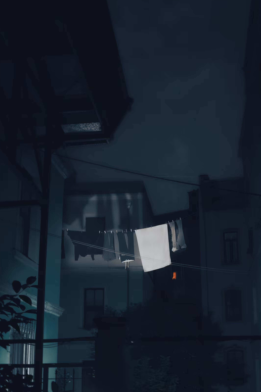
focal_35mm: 45
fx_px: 489
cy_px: 258
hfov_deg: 29.7
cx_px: 167
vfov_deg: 43.1
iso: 500
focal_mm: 24
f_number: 3.5
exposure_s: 1/13
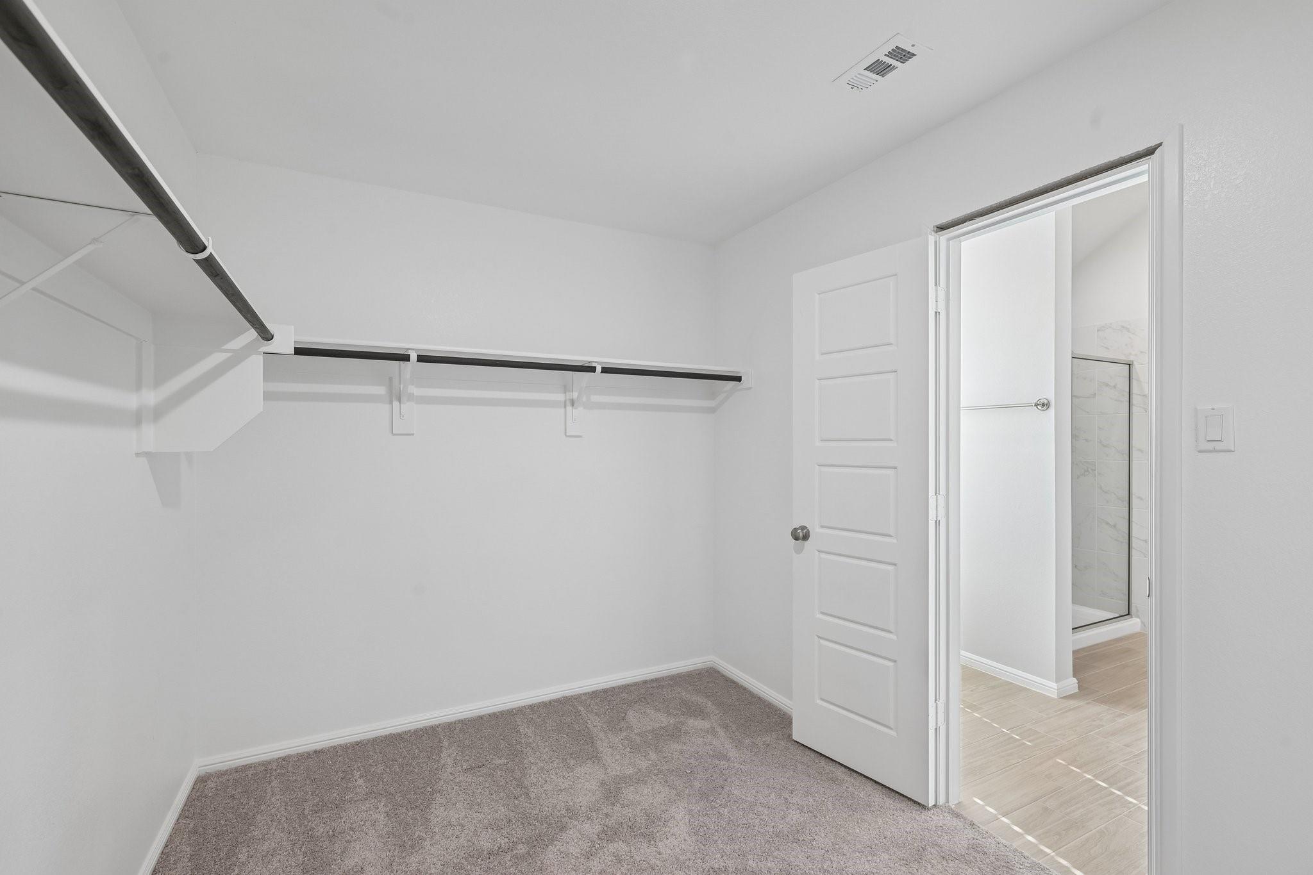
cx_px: 656
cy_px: 438
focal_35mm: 16
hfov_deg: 96.7
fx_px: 583
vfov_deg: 73.7
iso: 400
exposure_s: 1/25
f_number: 8
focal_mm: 16
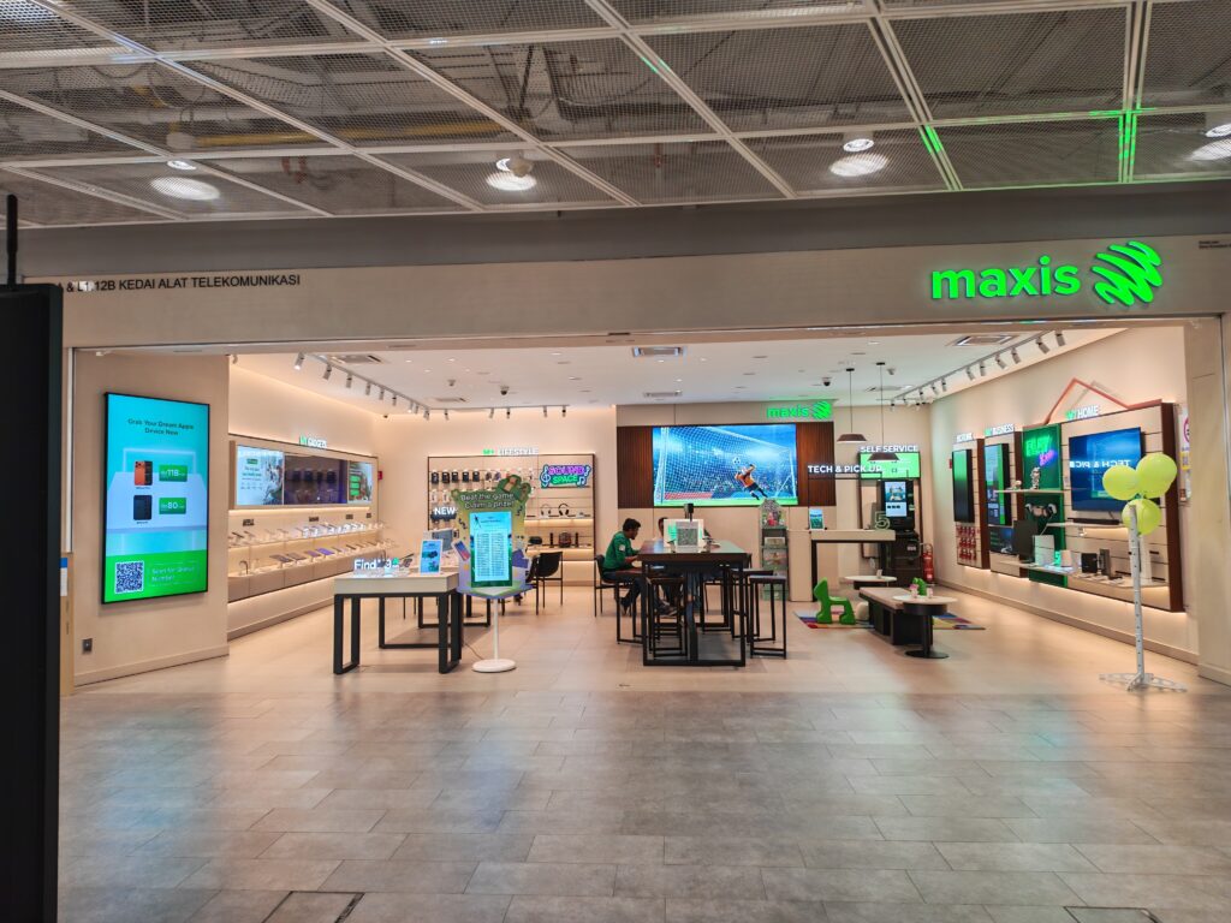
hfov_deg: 71.6
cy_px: 462
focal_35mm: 24
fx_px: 853
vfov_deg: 56.8
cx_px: 616
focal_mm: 6.12
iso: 400
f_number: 1.9
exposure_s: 1/100
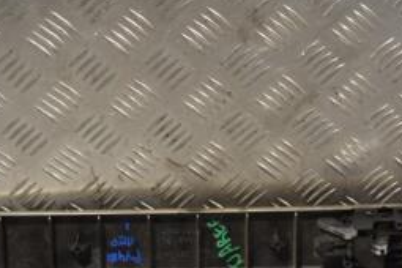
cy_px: 181
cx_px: 251
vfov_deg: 13.4
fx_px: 1141
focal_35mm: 102
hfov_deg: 19.9
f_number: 5.6
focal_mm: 29
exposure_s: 1/125
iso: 400
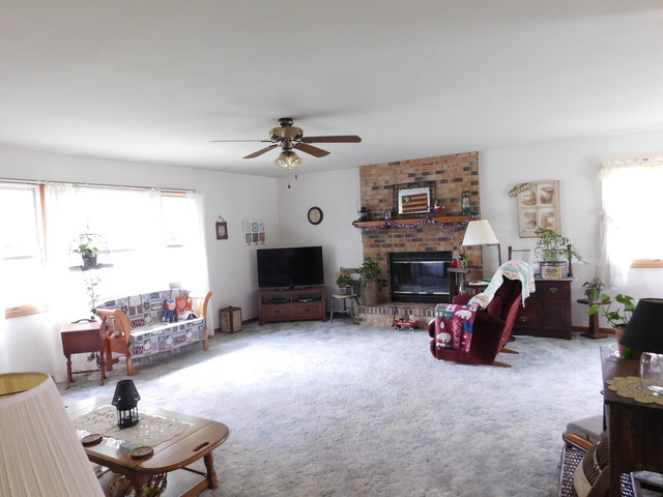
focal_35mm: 23
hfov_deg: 73.9
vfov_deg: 58.9
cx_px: 332
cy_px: 248
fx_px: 441
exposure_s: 1/20
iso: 400
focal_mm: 4
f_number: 3
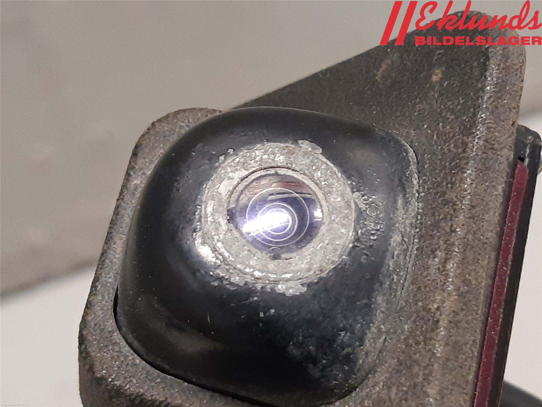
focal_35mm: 26
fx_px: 407
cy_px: 204
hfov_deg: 67.3
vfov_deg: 53.1
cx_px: 271
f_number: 1.7
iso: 200
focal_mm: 3.93
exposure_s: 1/50
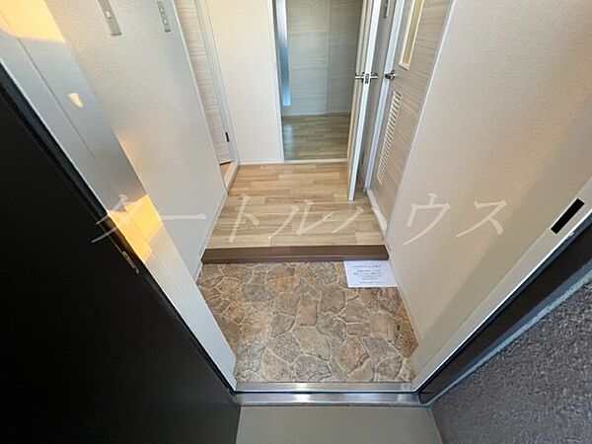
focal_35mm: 13
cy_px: 222
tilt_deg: -40.8
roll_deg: +3.6
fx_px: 222
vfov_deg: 89.9
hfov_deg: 106.2
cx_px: 296
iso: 320
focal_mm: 1.57
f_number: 1.8
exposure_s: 1/60
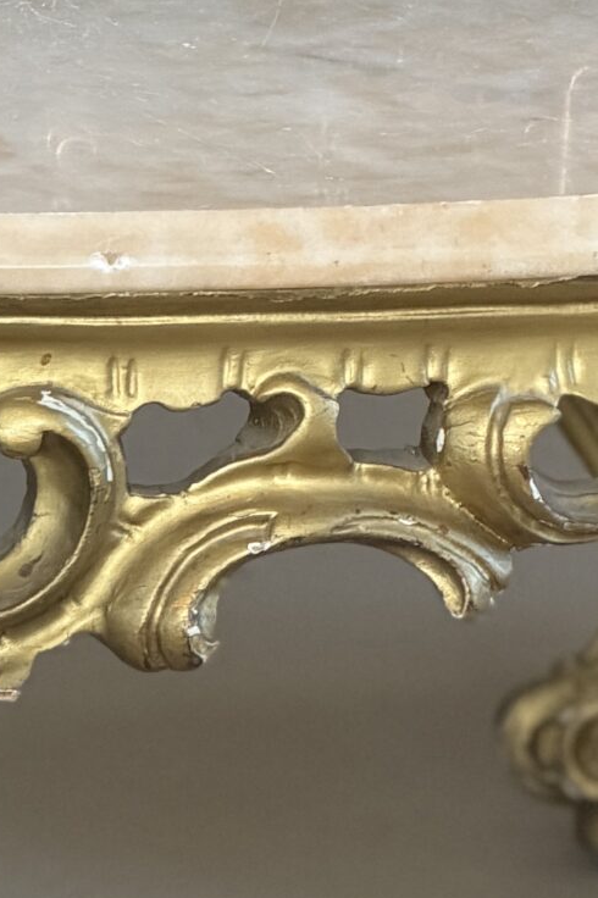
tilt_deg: -8.4
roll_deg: -0.7
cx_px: -134
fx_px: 9028
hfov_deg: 3.8
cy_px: -648
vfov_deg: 5.6
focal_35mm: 362
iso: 320
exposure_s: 1/121
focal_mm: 16.89
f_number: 2.8
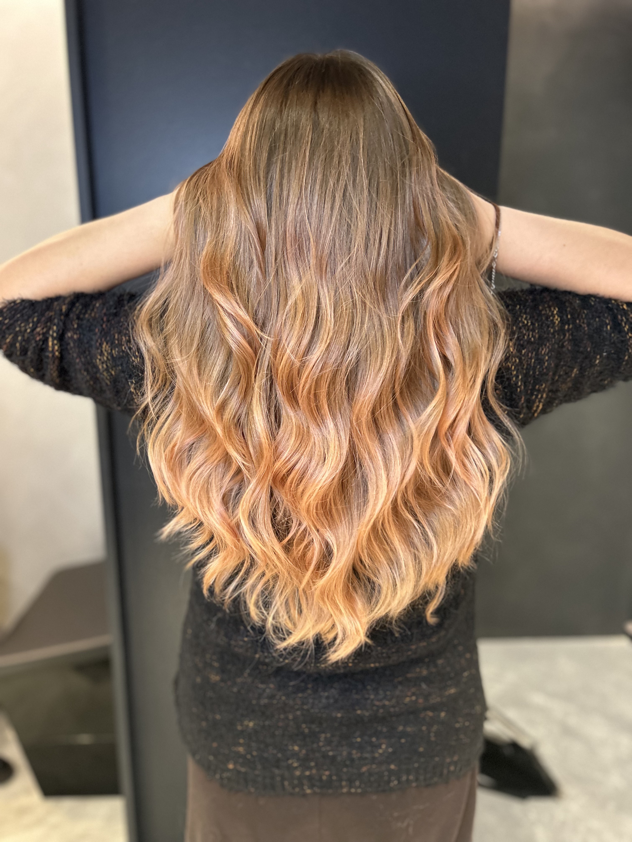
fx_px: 633
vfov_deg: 67.3
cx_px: 316
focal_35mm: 26
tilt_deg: -12.9
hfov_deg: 53.1
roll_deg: -0.2
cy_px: 421
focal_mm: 5.7
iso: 400
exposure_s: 1/50
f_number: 1.5
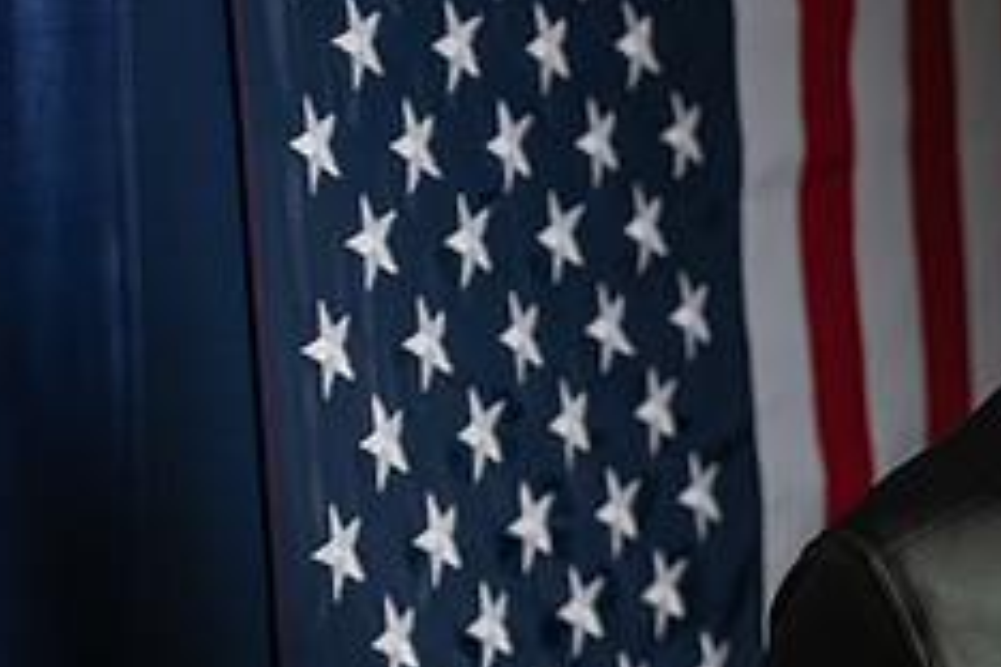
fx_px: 6339
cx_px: 1215
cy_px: 605
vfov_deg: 6.0
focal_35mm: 228
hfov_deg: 8.9
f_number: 3.5
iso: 640
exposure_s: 1/200
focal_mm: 92
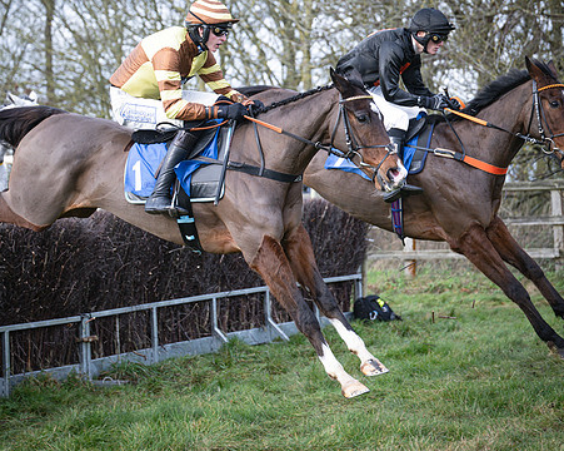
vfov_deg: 14.9
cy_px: 170
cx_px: 207
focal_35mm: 103
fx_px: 1718
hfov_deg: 18.6
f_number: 2.8
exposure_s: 1/1250
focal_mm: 70
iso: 400
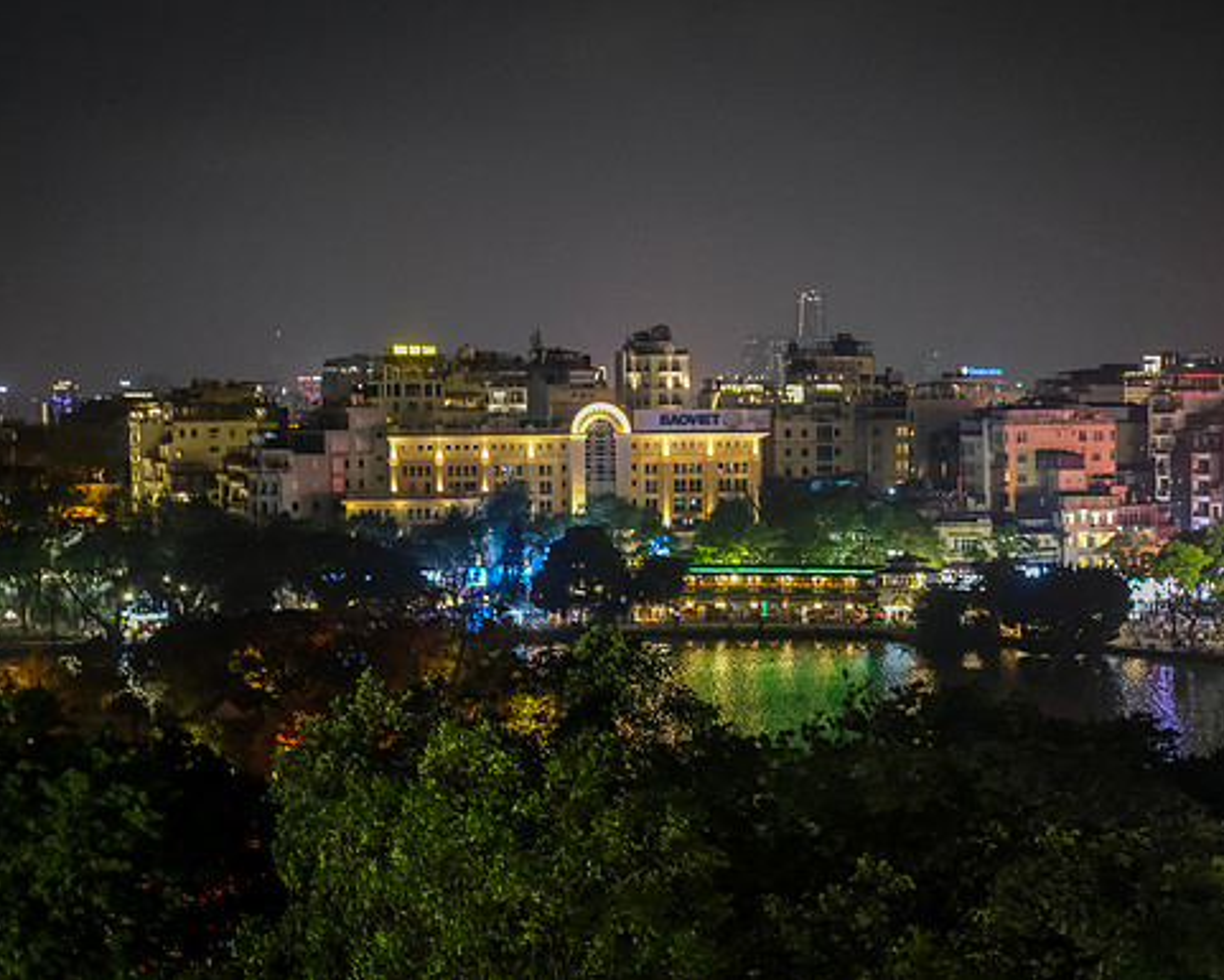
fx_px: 2174
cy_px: 490
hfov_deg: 31.4
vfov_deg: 25.4
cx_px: 636
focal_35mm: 60
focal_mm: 35
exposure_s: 1/50
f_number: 2
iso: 3200
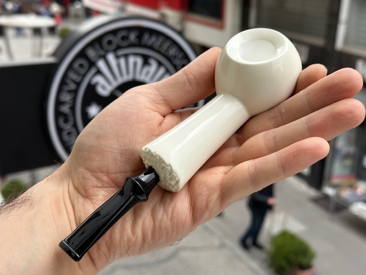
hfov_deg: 39.7
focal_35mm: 48
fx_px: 508
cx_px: 183
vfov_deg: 30.3
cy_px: 138
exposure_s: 1/791
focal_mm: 6.86
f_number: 1.78
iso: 64
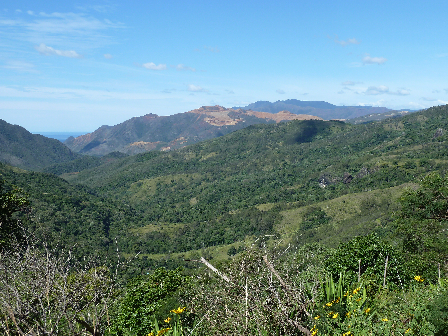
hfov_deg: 42.9
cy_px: 168
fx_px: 569
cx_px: 224
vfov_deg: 32.9
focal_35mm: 44
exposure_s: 1/400
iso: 80
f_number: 4.5
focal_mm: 7.3
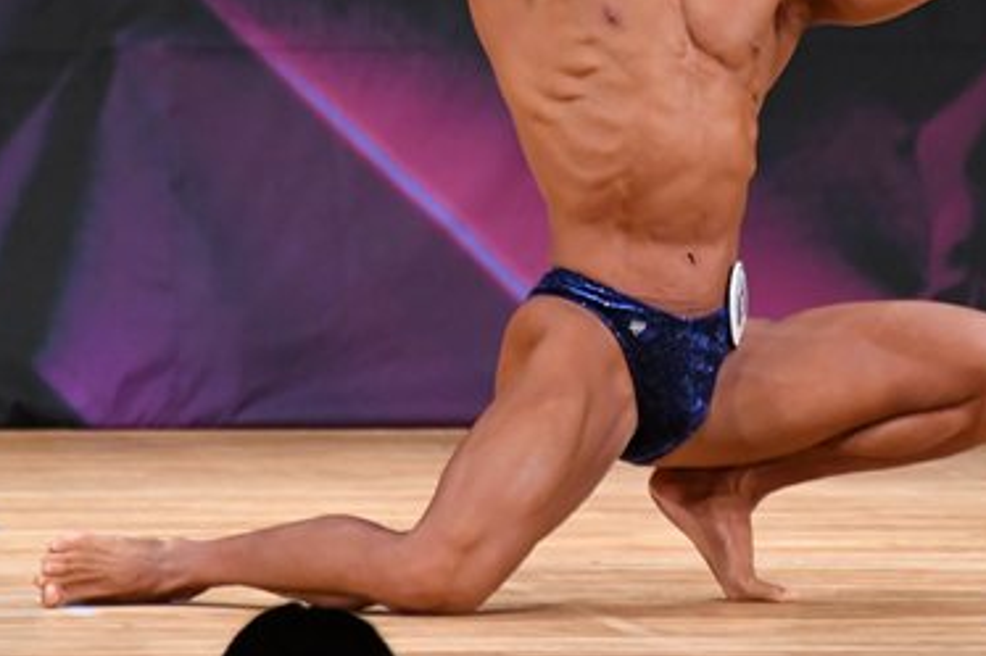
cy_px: 40
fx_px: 21298
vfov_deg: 1.8
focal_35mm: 778
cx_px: 737
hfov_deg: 2.7
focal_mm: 250
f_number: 5.6
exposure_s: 1/400
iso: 3200
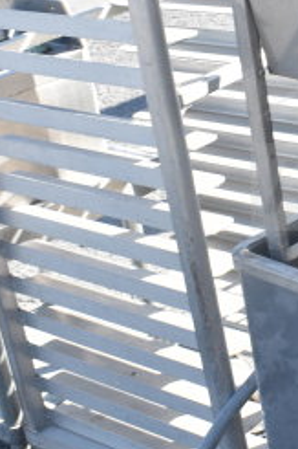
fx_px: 1256
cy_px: 85
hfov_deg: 12.8
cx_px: 455
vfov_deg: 20.0
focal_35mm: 101
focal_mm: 18
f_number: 6.3
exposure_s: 1/160
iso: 200
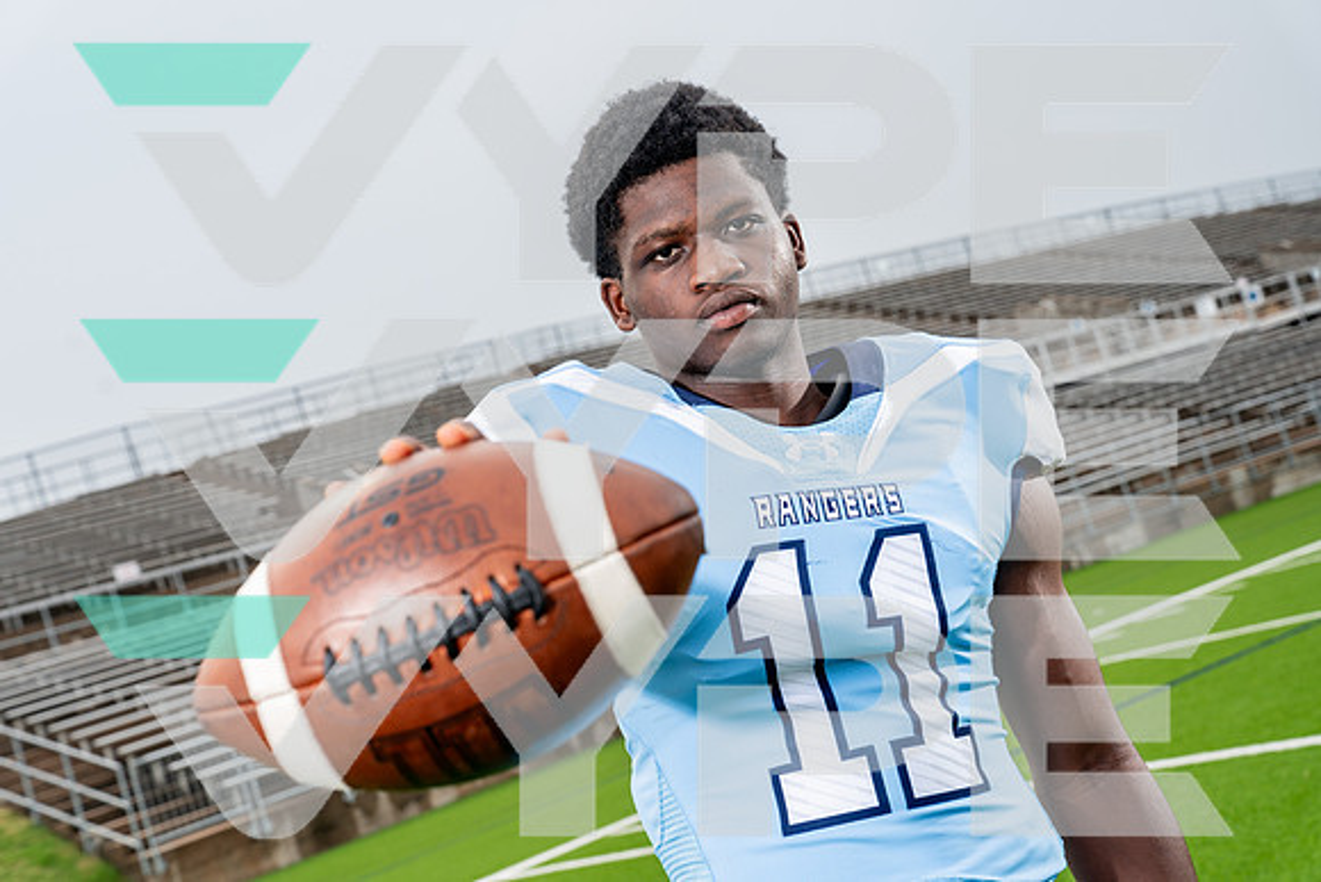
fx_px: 1982
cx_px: 660
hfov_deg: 36.9
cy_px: 441
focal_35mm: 54
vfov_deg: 25.1
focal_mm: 54
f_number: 6.3
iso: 160
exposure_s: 1/250
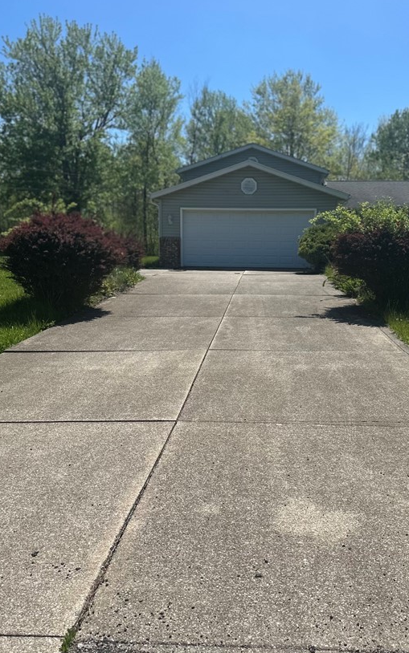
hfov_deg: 39.3
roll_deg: -0.4
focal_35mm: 32
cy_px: 337
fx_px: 571
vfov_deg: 59.6
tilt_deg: -6.6
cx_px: 235
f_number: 1.78
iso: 80
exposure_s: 1/5848
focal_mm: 6.86
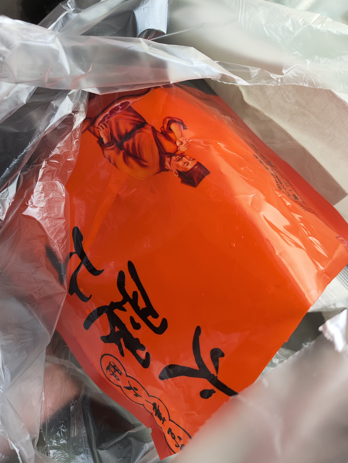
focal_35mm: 30
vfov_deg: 59.3
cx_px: 143
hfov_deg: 46.6
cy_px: 177
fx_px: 402
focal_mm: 4.68
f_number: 1.8
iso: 53
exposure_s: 1/100
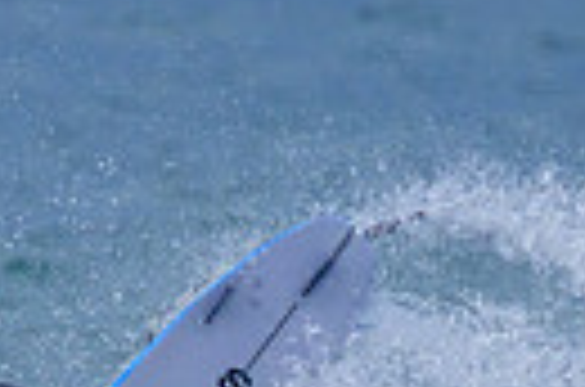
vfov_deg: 0.3
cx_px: 170
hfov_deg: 0.4
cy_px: 682
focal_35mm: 4912
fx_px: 79625
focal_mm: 800
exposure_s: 1/2000
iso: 720
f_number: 11
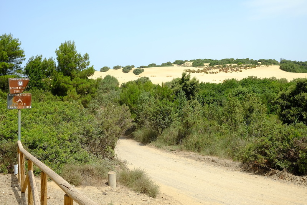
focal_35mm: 35
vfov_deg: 37.8
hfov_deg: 54.4
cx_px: 154
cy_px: 102
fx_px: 298
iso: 200
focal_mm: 23
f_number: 8
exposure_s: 1/125
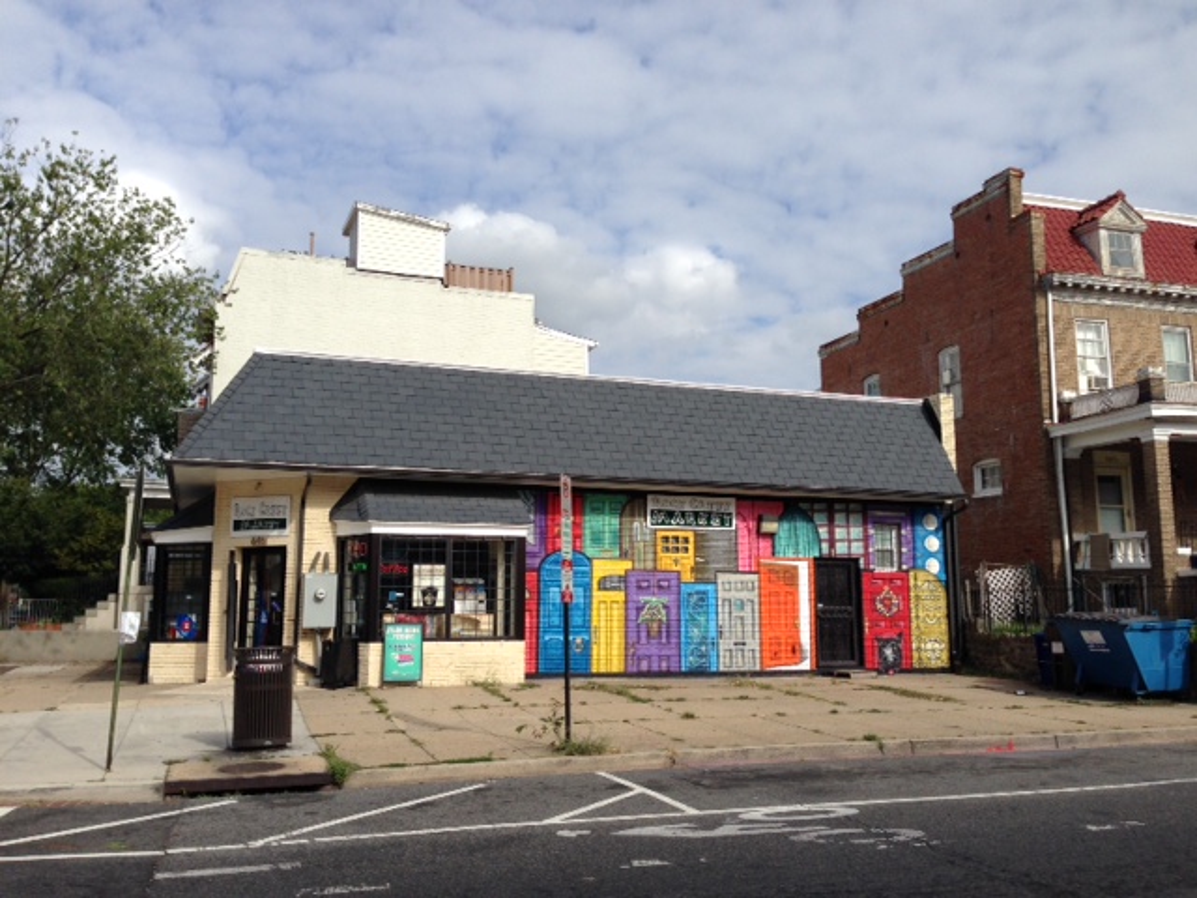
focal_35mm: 33
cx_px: 598
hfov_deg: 55.4
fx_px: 1141
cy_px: 449
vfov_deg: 42.9
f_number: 2.4
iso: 50
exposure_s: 1/1869
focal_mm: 4.12
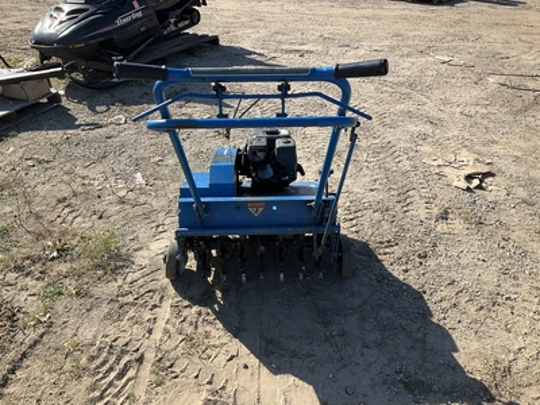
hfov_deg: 61.7
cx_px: 270
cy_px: 202
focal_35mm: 29
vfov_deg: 48.2
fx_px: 452
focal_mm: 3
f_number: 1.8
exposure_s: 1/1168
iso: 25
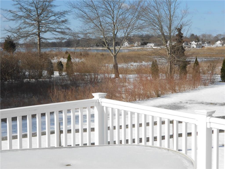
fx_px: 364
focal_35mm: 56
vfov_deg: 26.1
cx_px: 112
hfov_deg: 34.3
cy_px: 84
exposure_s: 1/640
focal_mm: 10
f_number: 4.9
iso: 80
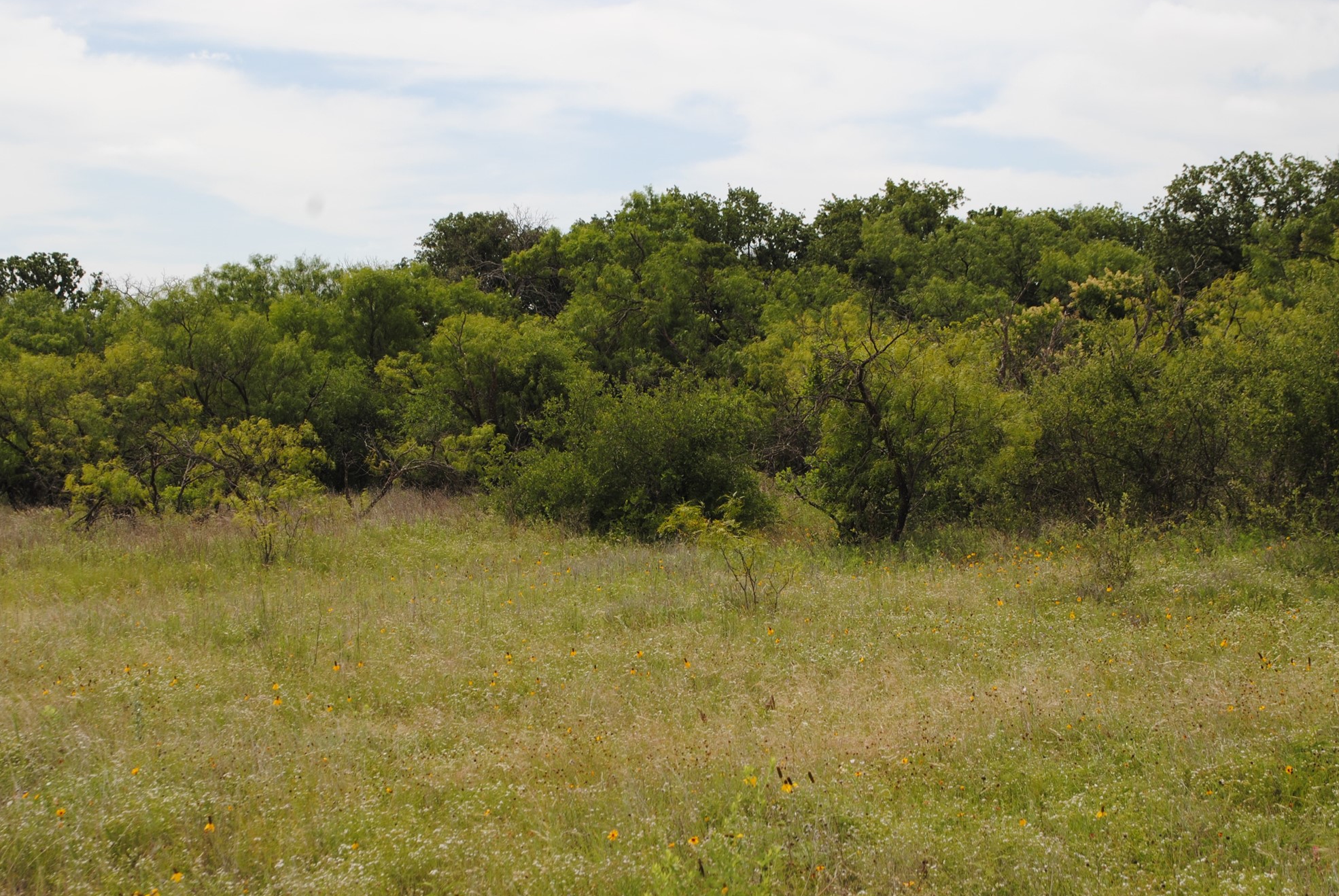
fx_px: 2457
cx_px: 682
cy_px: 478
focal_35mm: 66
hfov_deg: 30.5
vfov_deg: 20.7
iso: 100
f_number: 9
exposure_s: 1/320
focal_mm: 40
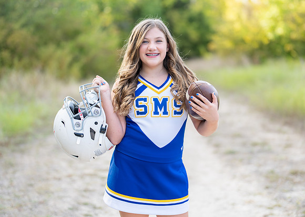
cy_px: 97
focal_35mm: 64
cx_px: 166
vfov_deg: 22.3
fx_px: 553
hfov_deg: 30.8
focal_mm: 50
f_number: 1.2
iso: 100
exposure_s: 1/1000
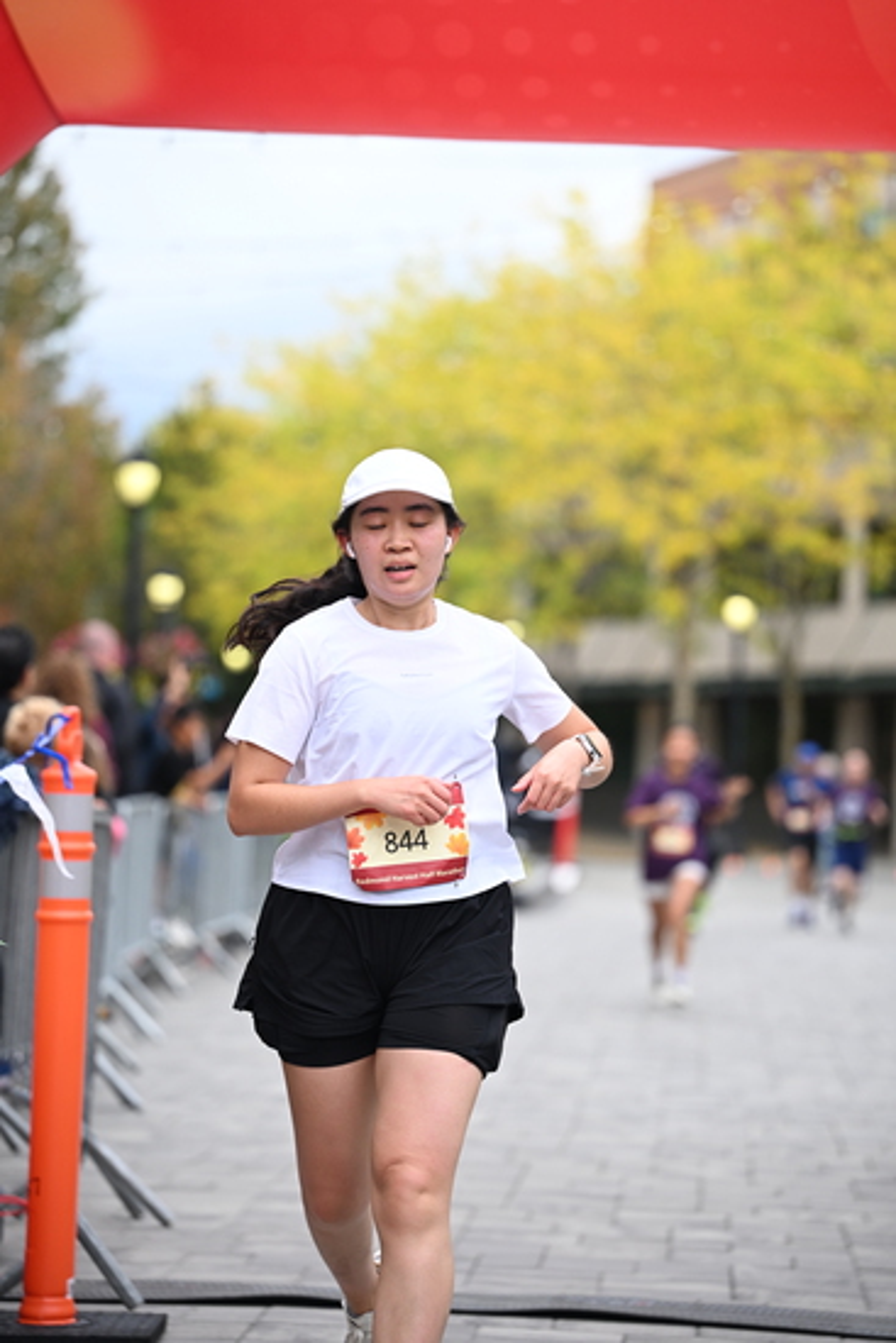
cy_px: 672
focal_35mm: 120
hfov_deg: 11.4
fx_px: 4477
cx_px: 448
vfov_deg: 17.1
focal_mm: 120
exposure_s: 1/2000
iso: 640
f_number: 2.8
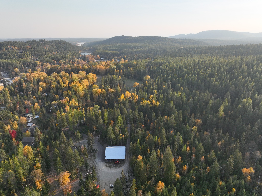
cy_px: 98
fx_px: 182
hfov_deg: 71.6
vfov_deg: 56.8
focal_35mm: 24
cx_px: 131
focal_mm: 12.29
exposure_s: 1/2000
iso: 330
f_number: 2.8
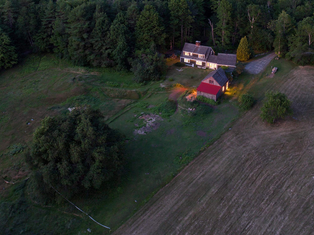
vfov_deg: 37.7
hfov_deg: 50.1
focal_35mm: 37
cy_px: 60
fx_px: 335
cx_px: 165
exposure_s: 1/2000
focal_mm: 12.3
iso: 150
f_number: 2.8
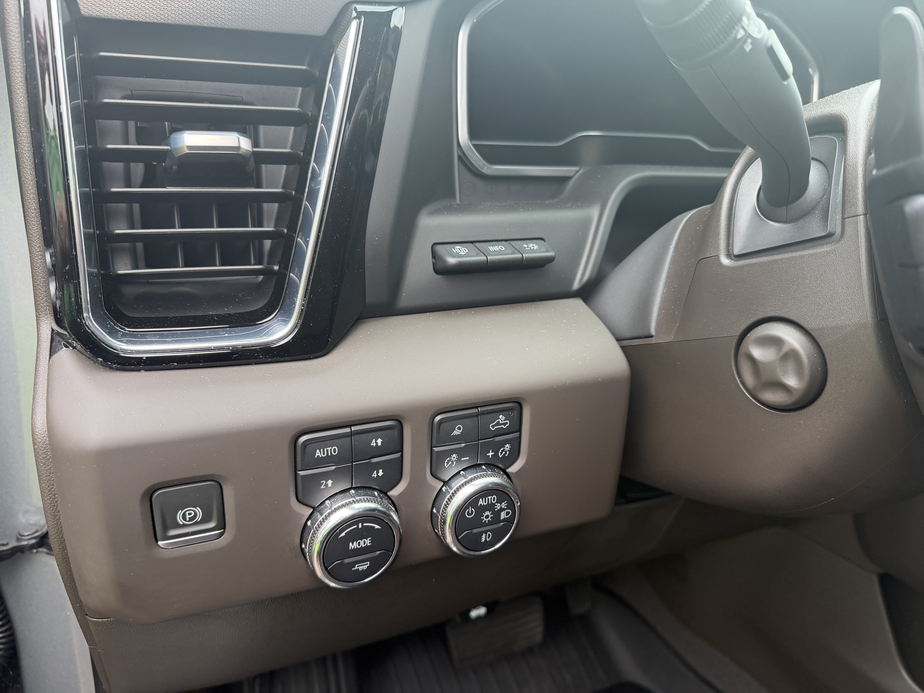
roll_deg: -4.5
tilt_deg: -21.2
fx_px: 641
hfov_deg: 71.6
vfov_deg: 56.8
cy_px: 346
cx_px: 462
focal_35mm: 24
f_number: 1.78
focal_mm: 6.76
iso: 125
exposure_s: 1/208
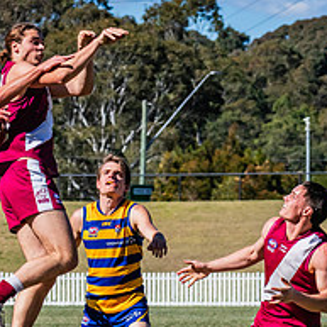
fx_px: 4873
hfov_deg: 3.8
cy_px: 246
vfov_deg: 3.8
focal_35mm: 456
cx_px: 74
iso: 800
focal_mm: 170
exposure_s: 1/1600
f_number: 11
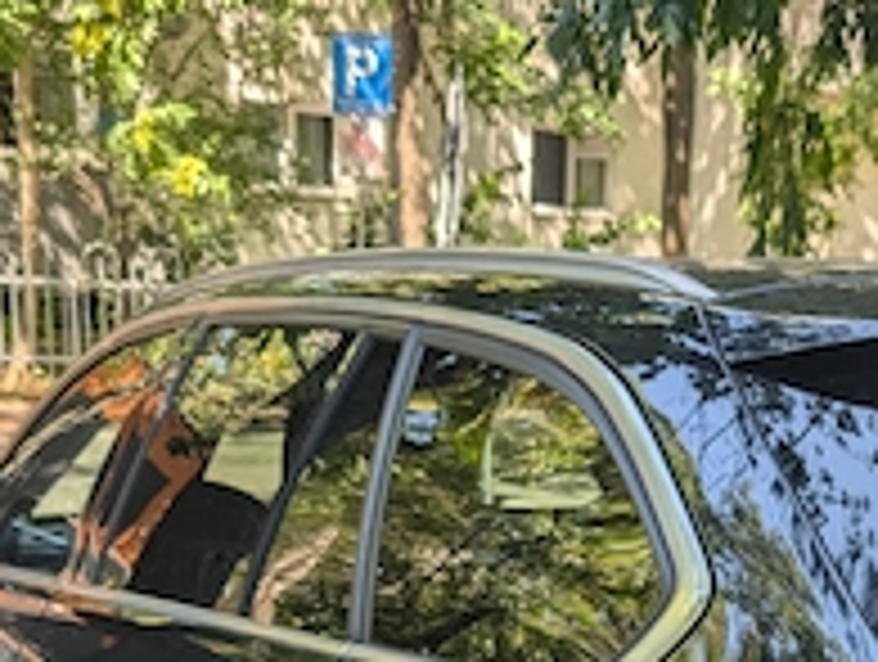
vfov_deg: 18.3
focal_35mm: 74
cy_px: 905
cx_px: 689
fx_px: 1880
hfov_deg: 25.9
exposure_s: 1/233
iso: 20
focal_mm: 6.9
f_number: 1.68
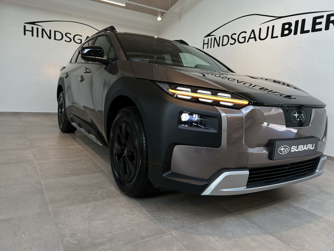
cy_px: 126
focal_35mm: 26
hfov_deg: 67.3
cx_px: 167
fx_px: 251
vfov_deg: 53.1
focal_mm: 5.7
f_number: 1.5
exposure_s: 1/154
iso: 40
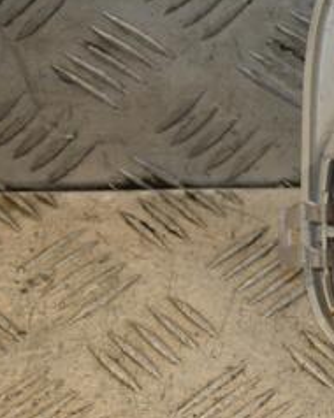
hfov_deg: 7.4
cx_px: 510
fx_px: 2549
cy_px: 77
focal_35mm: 206
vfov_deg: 9.4
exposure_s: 1/200
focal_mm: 58
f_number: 6.3
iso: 800
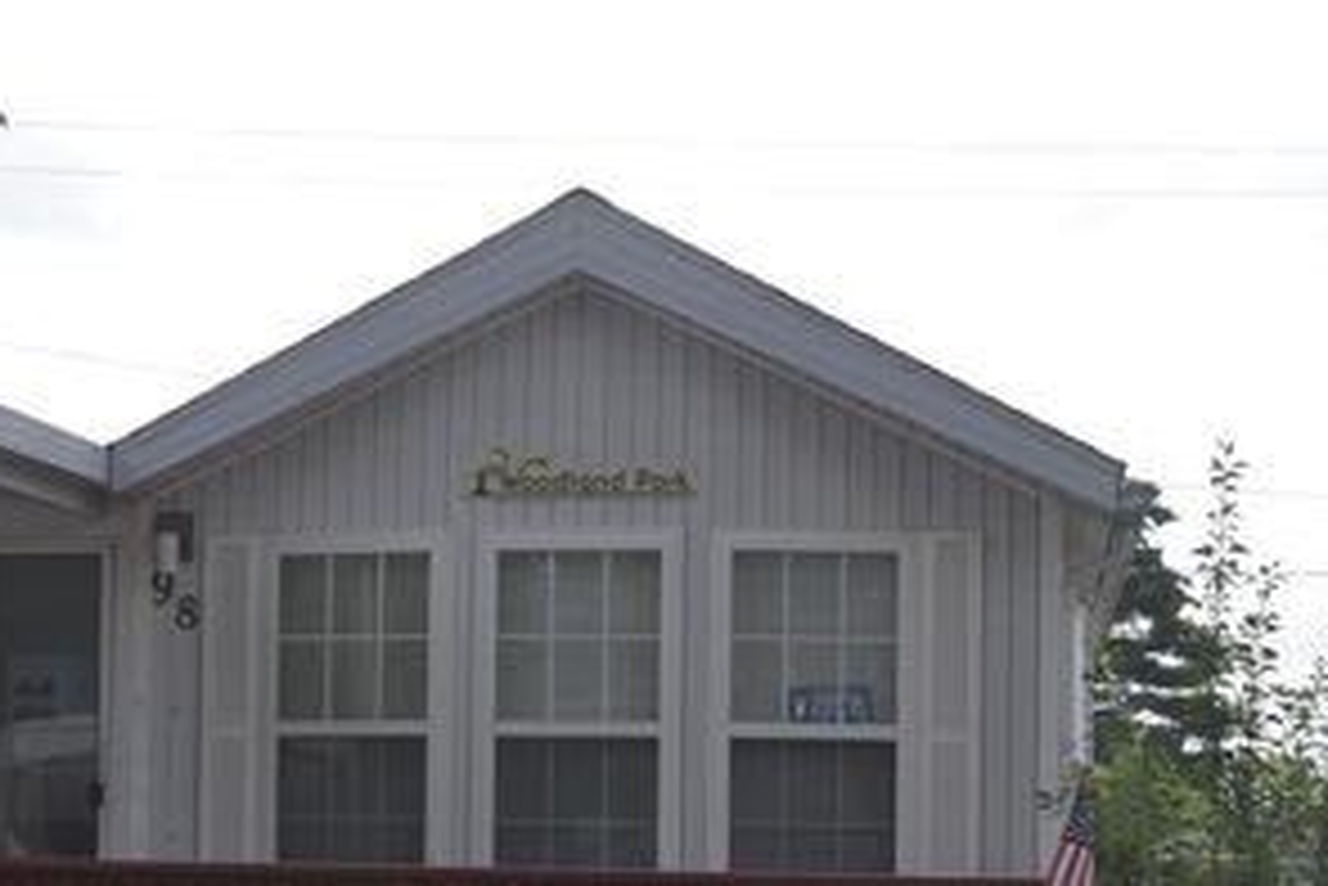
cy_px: 735
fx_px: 3279
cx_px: 311
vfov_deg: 15.3
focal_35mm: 89
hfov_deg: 22.6
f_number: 8
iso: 100
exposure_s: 1/200
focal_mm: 35
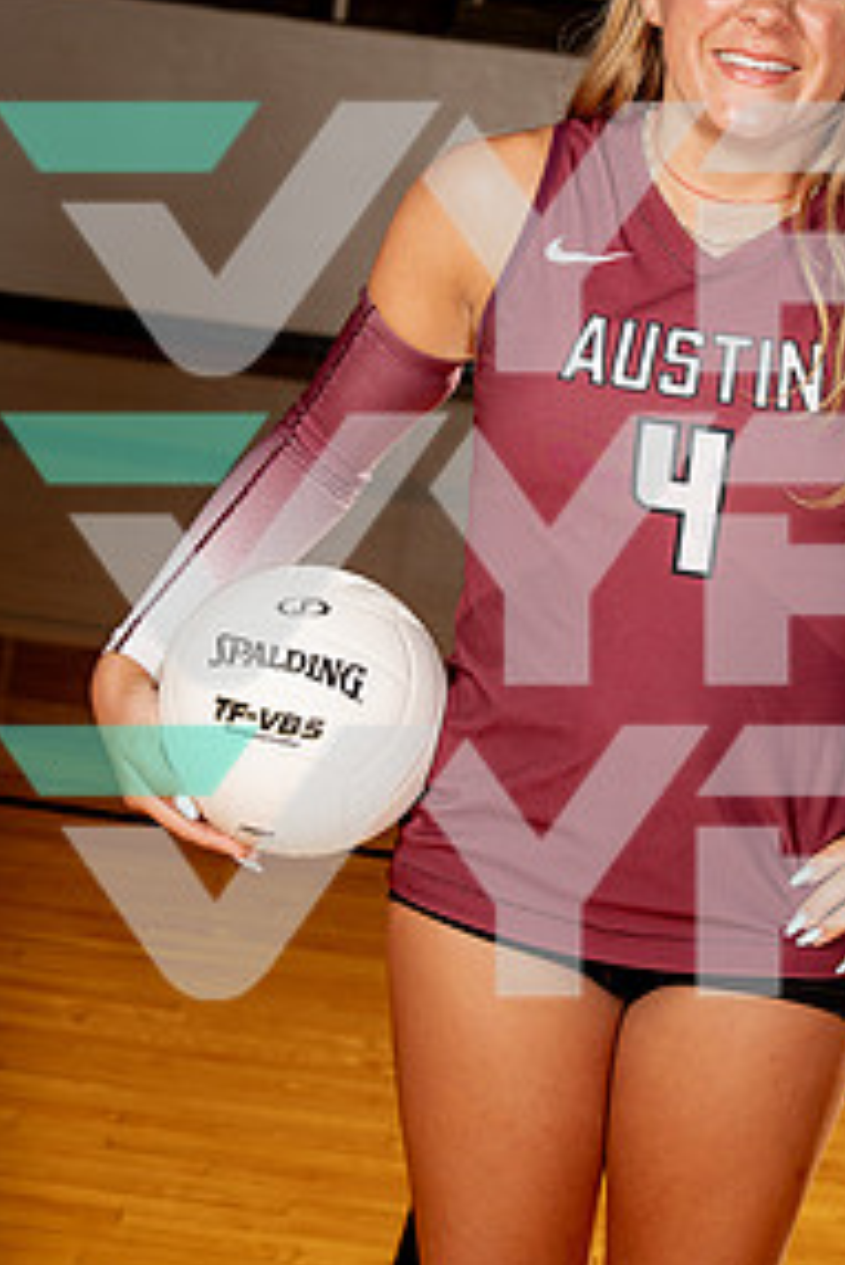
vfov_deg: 18.6
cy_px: 553
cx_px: 655
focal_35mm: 110
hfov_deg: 12.4
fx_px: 3868
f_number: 8
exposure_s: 1/250
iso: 100
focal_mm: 70
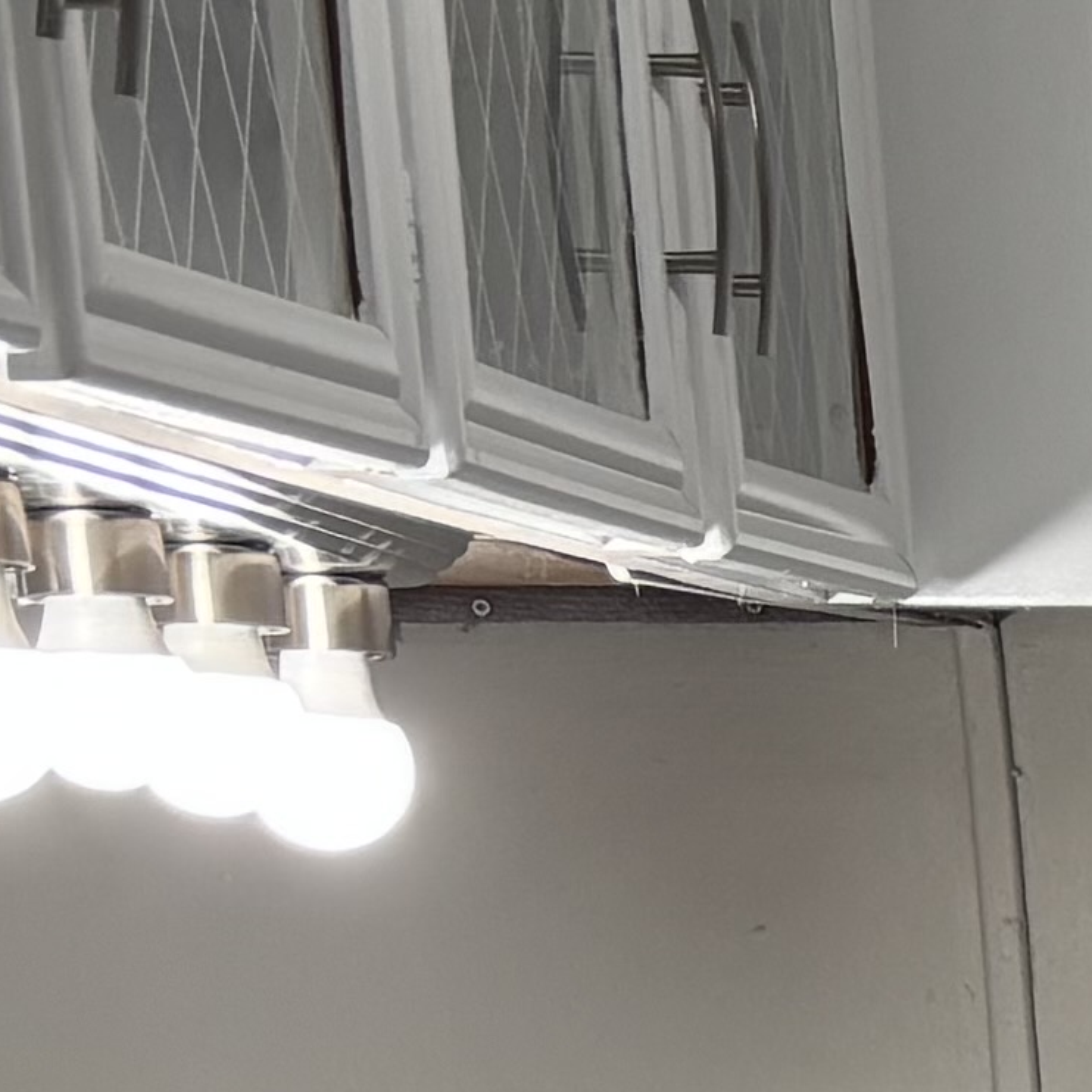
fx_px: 6317
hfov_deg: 8.4
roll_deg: +0.0
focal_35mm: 177
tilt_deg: -10.6
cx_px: 3195
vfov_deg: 9.3
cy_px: 2128
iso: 64
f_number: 1.6
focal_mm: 5.96
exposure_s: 1/120
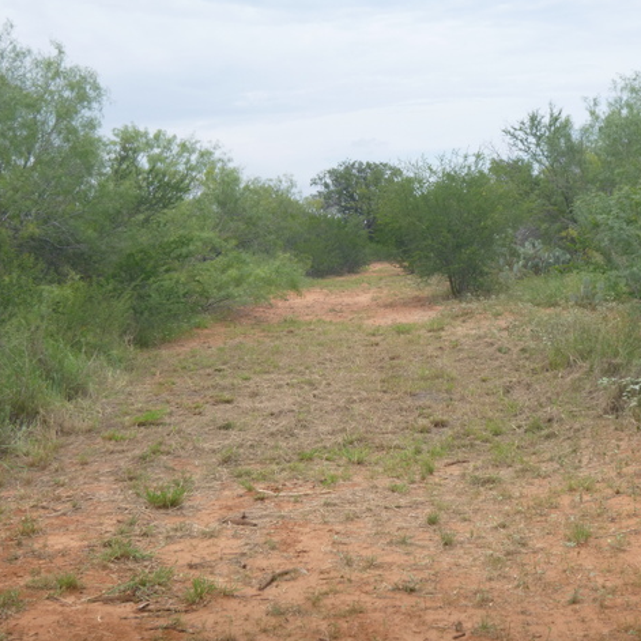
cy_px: 323
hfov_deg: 28.6
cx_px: 377
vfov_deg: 28.6
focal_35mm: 60
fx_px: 1257
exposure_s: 1/320
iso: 100
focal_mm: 9
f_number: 4.9
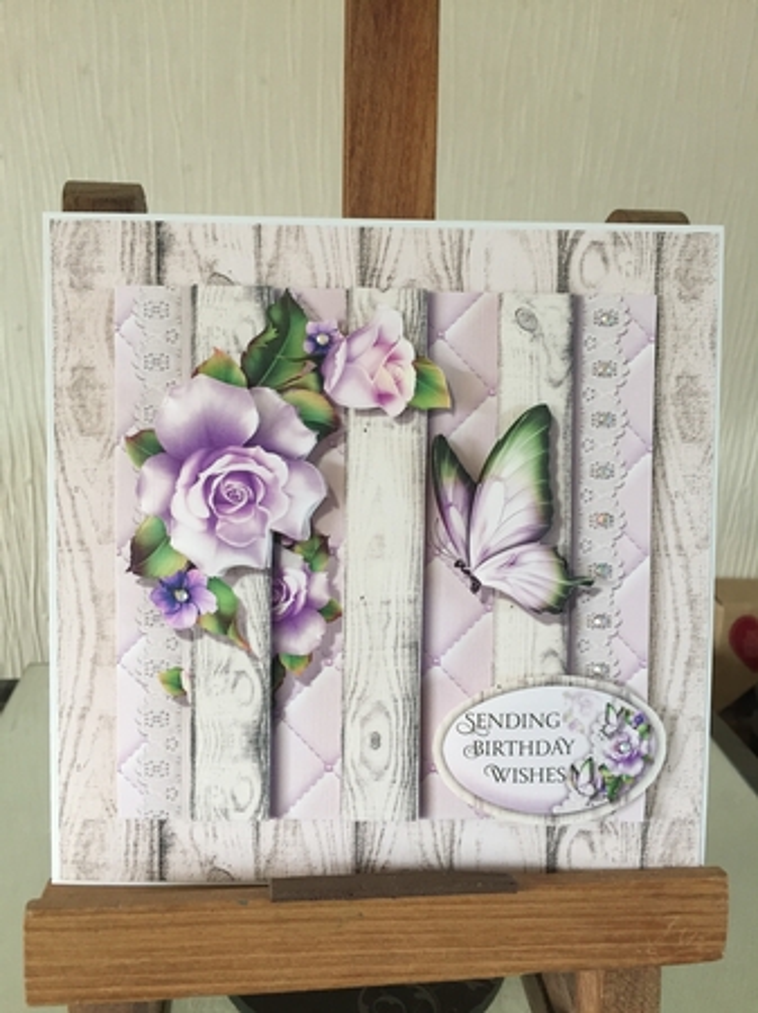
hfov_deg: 48.2
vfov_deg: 61.7
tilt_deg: -17.5
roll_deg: -2.7
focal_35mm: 29
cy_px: 506
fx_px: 848
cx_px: 379
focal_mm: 4.15
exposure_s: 1/33
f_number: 2.2
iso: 125
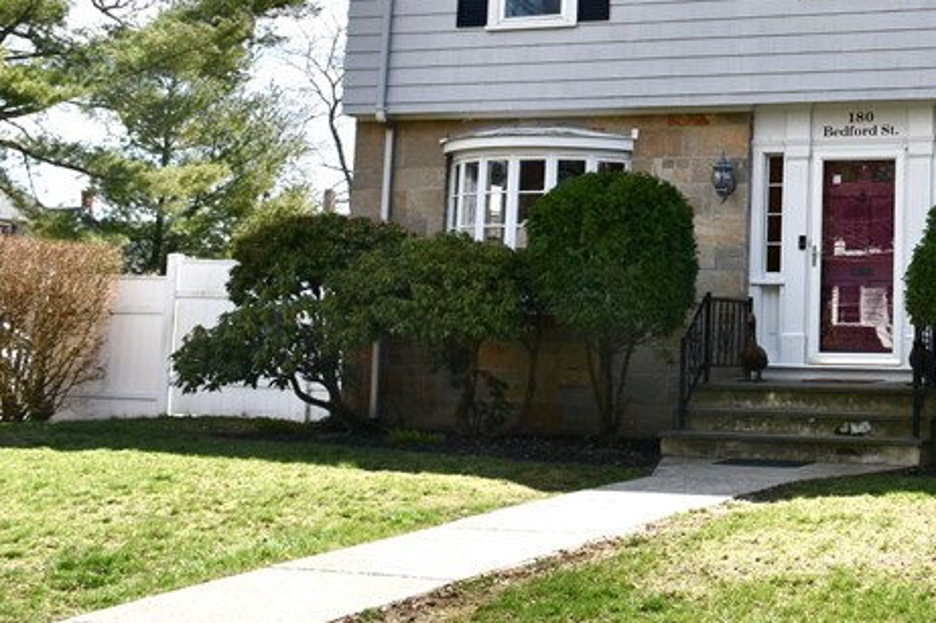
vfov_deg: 22.2
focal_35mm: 60
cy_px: 84
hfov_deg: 30.8
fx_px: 1559
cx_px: 958
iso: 220
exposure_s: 1/500
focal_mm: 18
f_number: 8
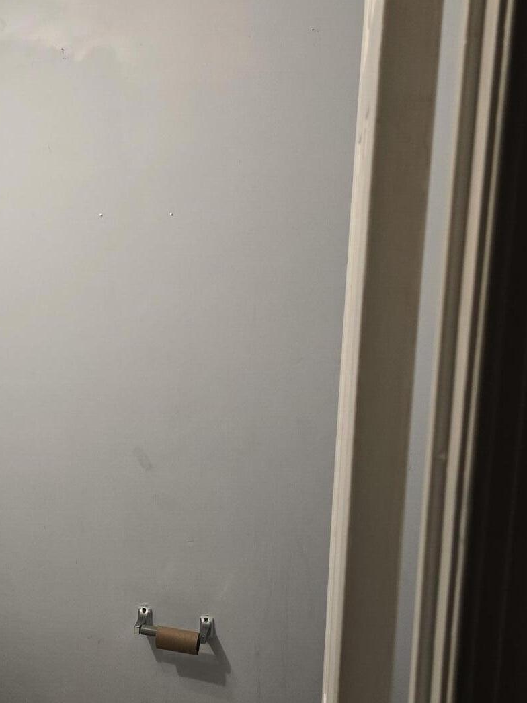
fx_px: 893
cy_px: 365
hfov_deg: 31.2
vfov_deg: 42.9
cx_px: 42
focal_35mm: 44
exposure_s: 1/120
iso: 200
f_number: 1.7
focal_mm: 6.3
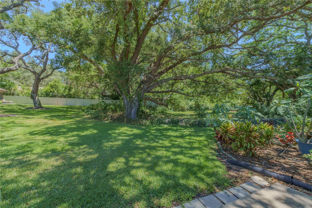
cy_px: 104
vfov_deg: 72.0
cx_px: 156
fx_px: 143
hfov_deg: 95.0
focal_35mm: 16
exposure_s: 1/800
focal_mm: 11
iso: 320
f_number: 6.3
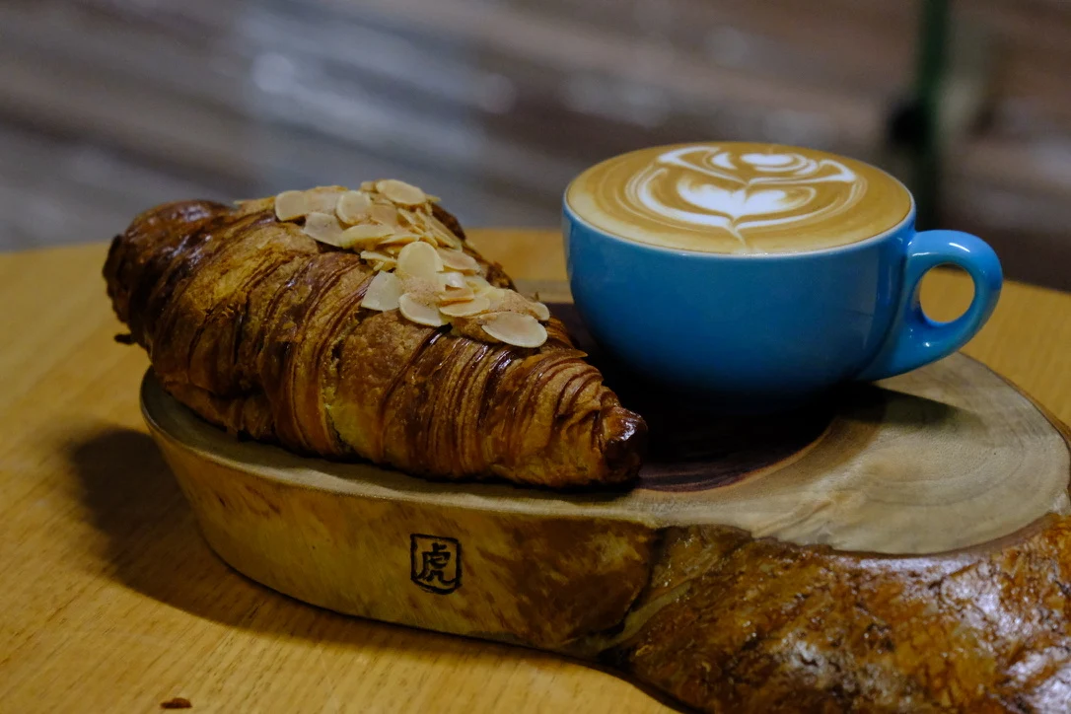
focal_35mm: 120
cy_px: 357
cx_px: 536
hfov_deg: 17.1
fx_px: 3570
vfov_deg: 11.4
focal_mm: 80
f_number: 5
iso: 8000
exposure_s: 1/125
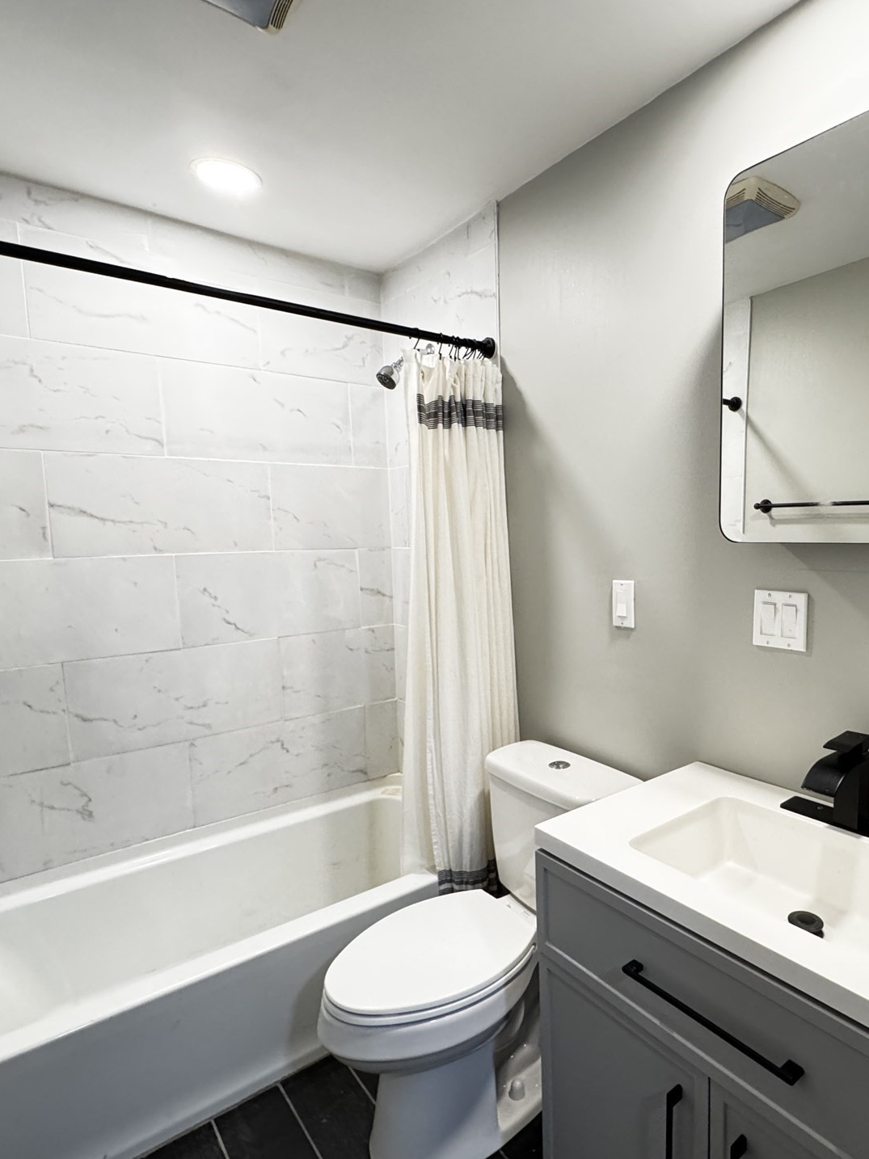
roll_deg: -0.5
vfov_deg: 81.7
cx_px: 573
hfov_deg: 64.4
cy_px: 605
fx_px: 670
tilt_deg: -5.7
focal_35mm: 20
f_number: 2.2
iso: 400
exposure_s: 1/60
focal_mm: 2.22
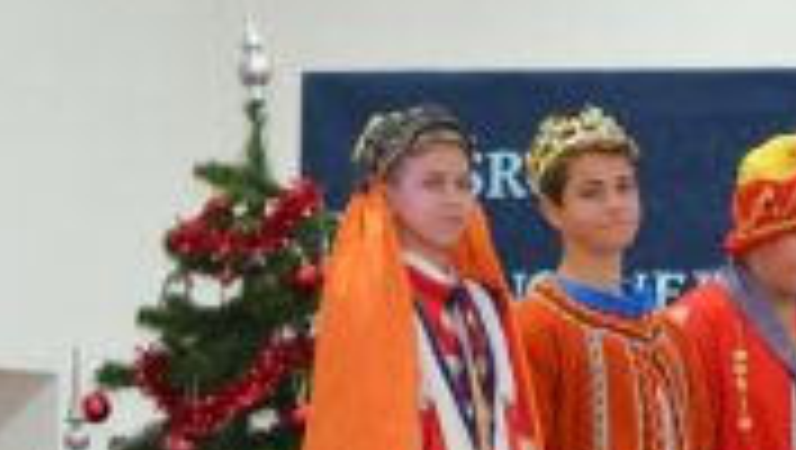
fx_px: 5620
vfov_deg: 4.6
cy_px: 549
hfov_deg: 8.1
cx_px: 800
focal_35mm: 266
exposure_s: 1/60
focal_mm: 50
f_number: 5
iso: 2000
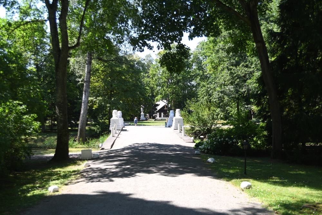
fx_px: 322
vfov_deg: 36.9
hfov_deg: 53.1
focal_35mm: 36
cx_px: 161
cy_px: 108
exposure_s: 1/400
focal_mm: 24
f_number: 2.8
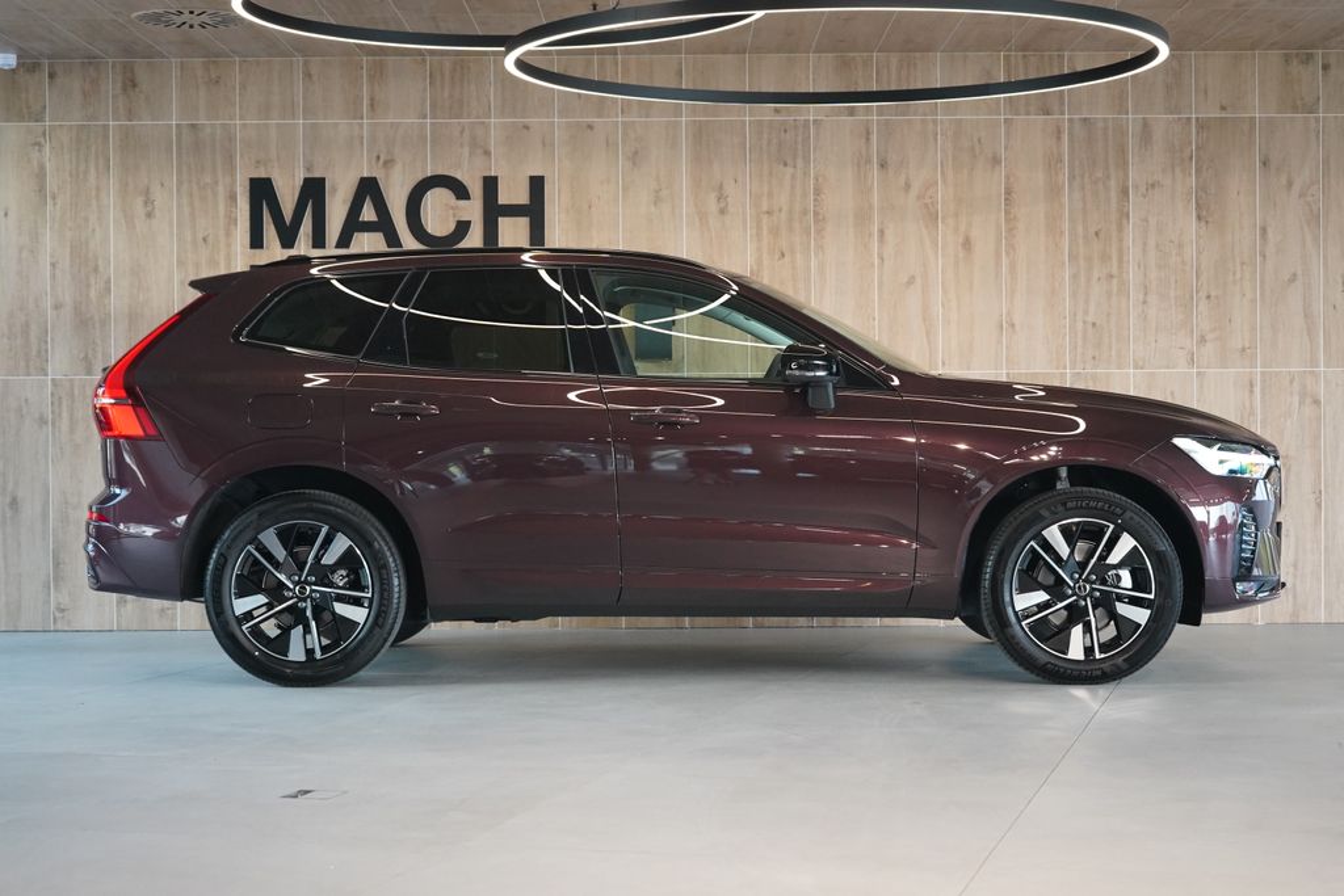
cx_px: 672
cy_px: 448
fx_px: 2352
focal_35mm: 63
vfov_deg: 21.6
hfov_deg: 31.9
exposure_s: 1/160
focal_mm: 63
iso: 5000
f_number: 5.6
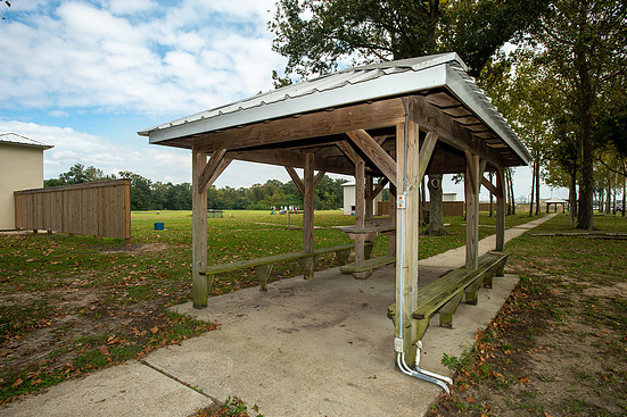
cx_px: 327
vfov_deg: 61.9
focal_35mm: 20
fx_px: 348
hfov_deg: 84.0
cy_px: 212
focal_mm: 19
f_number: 6.3
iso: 100
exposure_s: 1/250
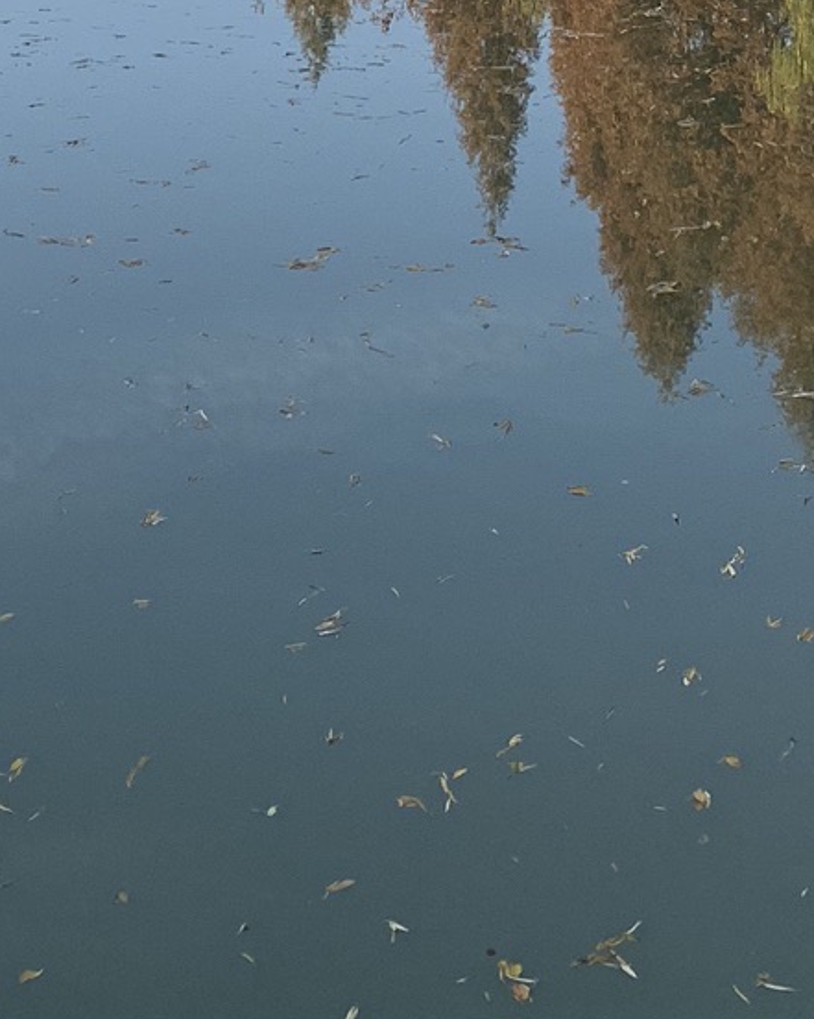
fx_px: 2773
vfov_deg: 17.8
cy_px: -670
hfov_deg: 16.7
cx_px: 373
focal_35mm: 92
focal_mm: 4.25
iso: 25
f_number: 1.8
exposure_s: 1/822
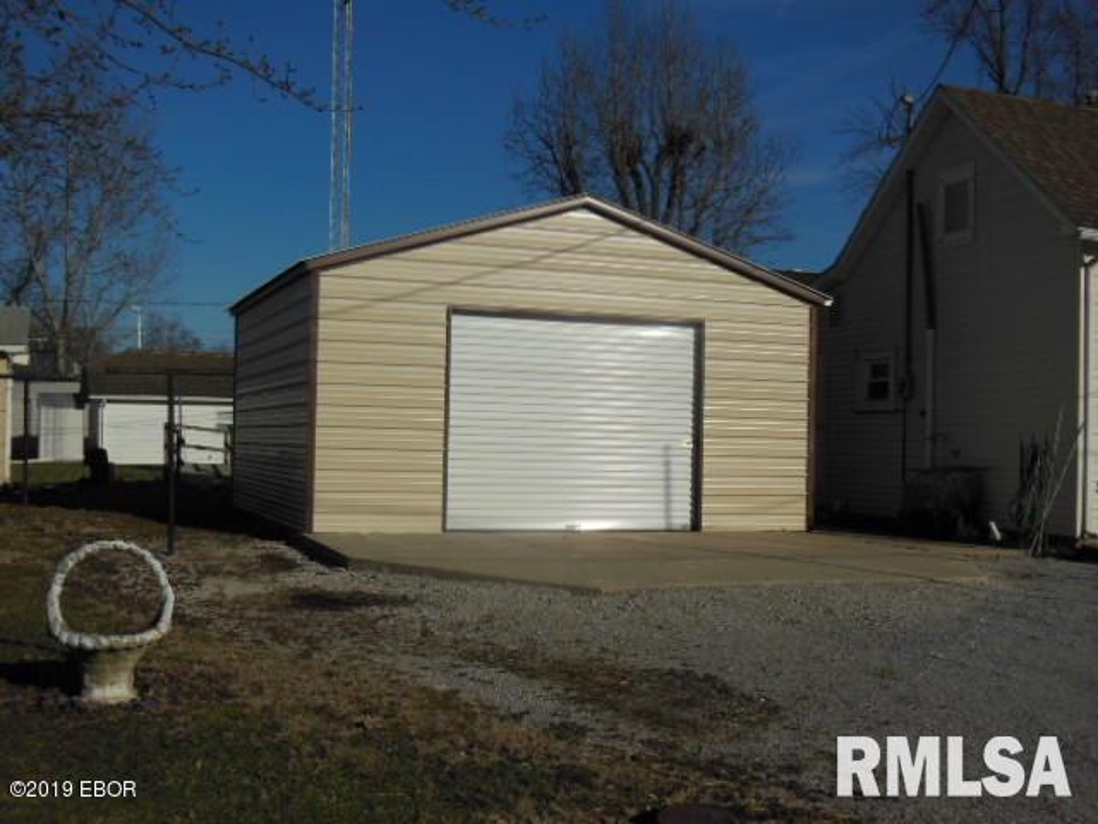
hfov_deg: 42.1
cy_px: 412
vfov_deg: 32.2
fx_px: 1427
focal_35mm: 45
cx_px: 549
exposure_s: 1/800
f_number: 8.8
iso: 125
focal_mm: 8
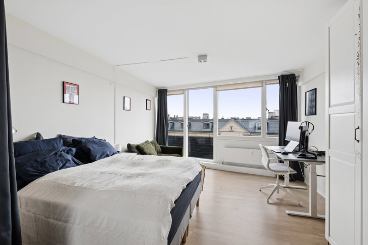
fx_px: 164
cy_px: 122
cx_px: 184
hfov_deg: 96.7
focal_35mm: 16
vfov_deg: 73.7
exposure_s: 1/15
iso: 160
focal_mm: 16
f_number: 9
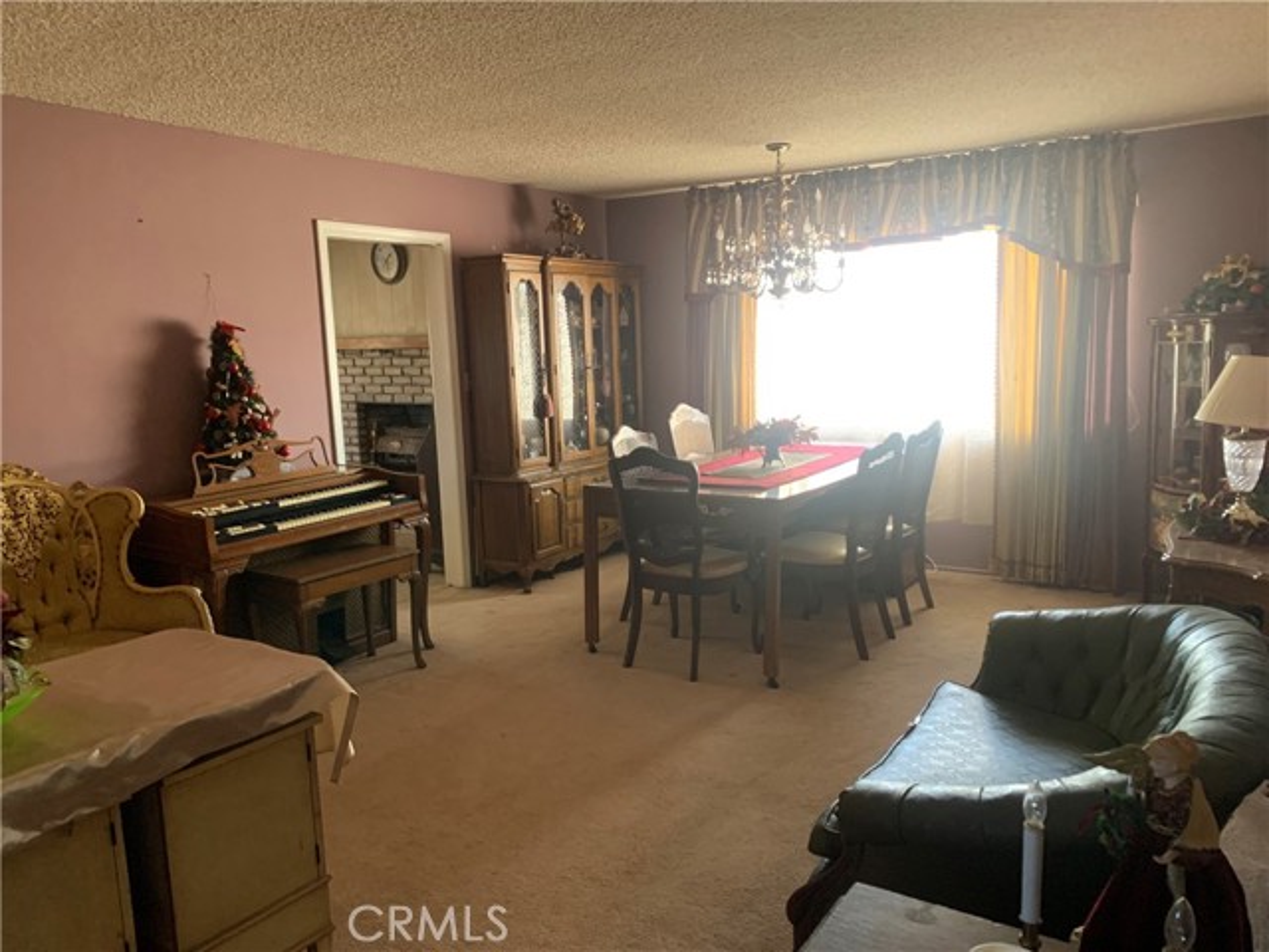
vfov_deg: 53.1
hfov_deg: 67.3
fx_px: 953
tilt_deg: -9.9
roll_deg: +1.1
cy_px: 476
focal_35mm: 26
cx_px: 634
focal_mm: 4.25
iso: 320
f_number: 1.8
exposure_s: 1/60
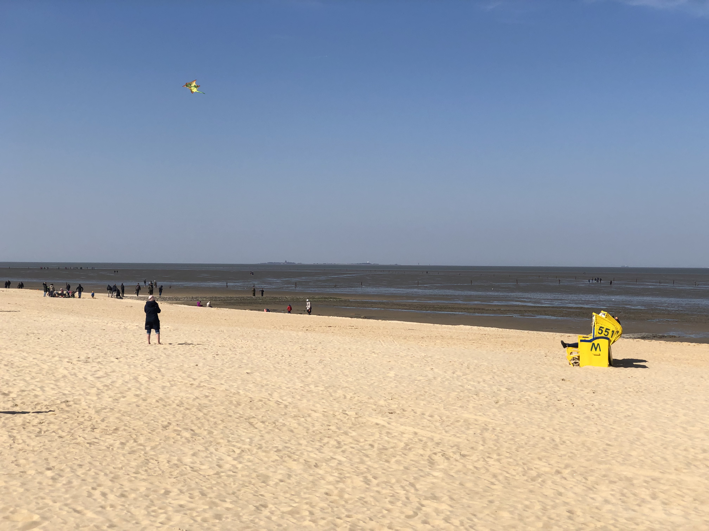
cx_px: 354
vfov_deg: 28.0
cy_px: 266
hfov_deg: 36.8
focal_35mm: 52
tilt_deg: +0.2
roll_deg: -0.3
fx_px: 1065
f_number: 2.4
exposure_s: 1/2315
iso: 16
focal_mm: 6
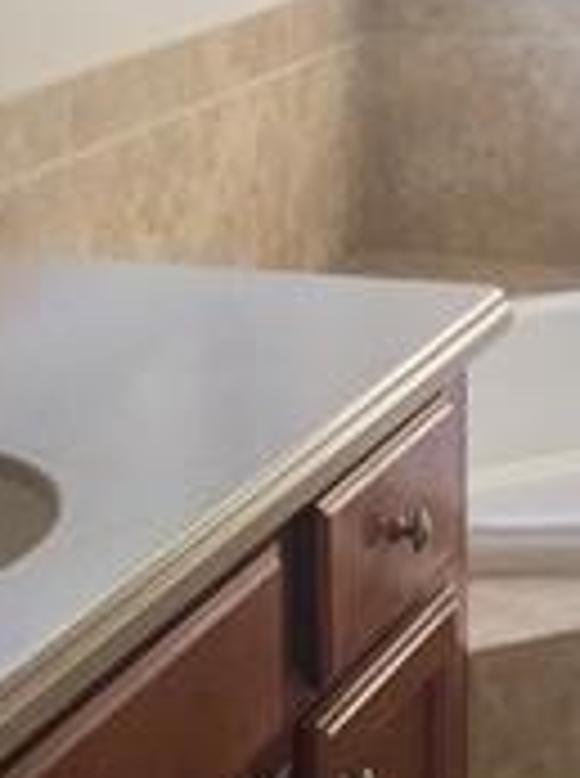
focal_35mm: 129
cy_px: 49
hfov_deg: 11.3
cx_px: 616
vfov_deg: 15.1
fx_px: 2893
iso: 40
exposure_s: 1/120
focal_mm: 4.15
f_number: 2.2
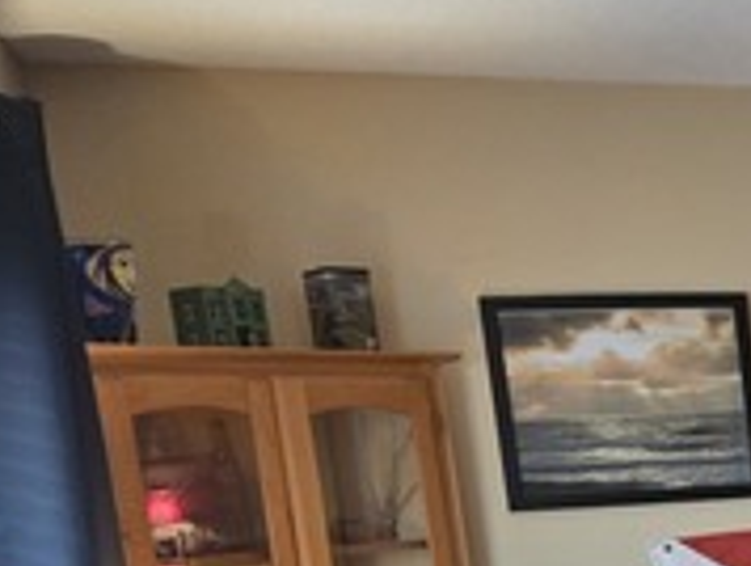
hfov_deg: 18.5
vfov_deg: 16.1
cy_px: 794
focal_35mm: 86
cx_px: 1293
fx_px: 1868
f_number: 1.7
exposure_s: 1/60
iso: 1600
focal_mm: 6.3
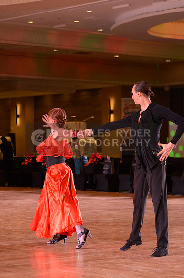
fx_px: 892
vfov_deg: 17.7
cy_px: 139
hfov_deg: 11.8
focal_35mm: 116
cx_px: 92
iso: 4000
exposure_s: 1/250
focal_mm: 116
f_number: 4.8
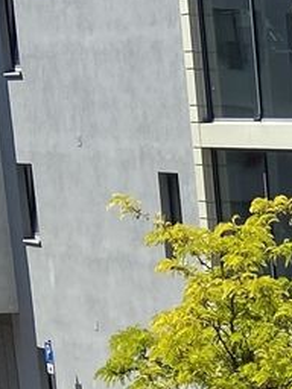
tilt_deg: -18.7
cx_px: 811
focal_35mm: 195
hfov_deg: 7.0
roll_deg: +1.1
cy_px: 807
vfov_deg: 9.4
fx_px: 2193
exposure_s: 1/2755
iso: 32
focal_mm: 4.25
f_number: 1.8
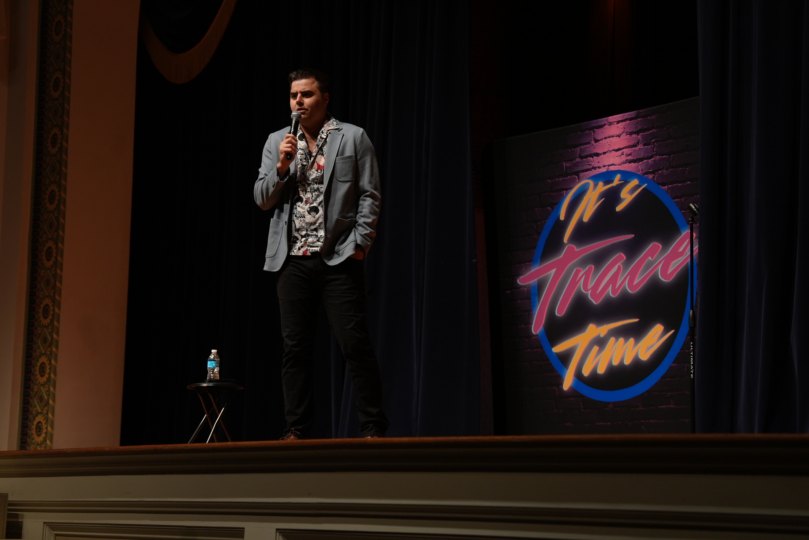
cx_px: 404
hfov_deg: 28.8
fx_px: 1574
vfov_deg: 19.5
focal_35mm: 70
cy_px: 270
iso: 1250
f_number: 4
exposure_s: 1/160
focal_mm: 70
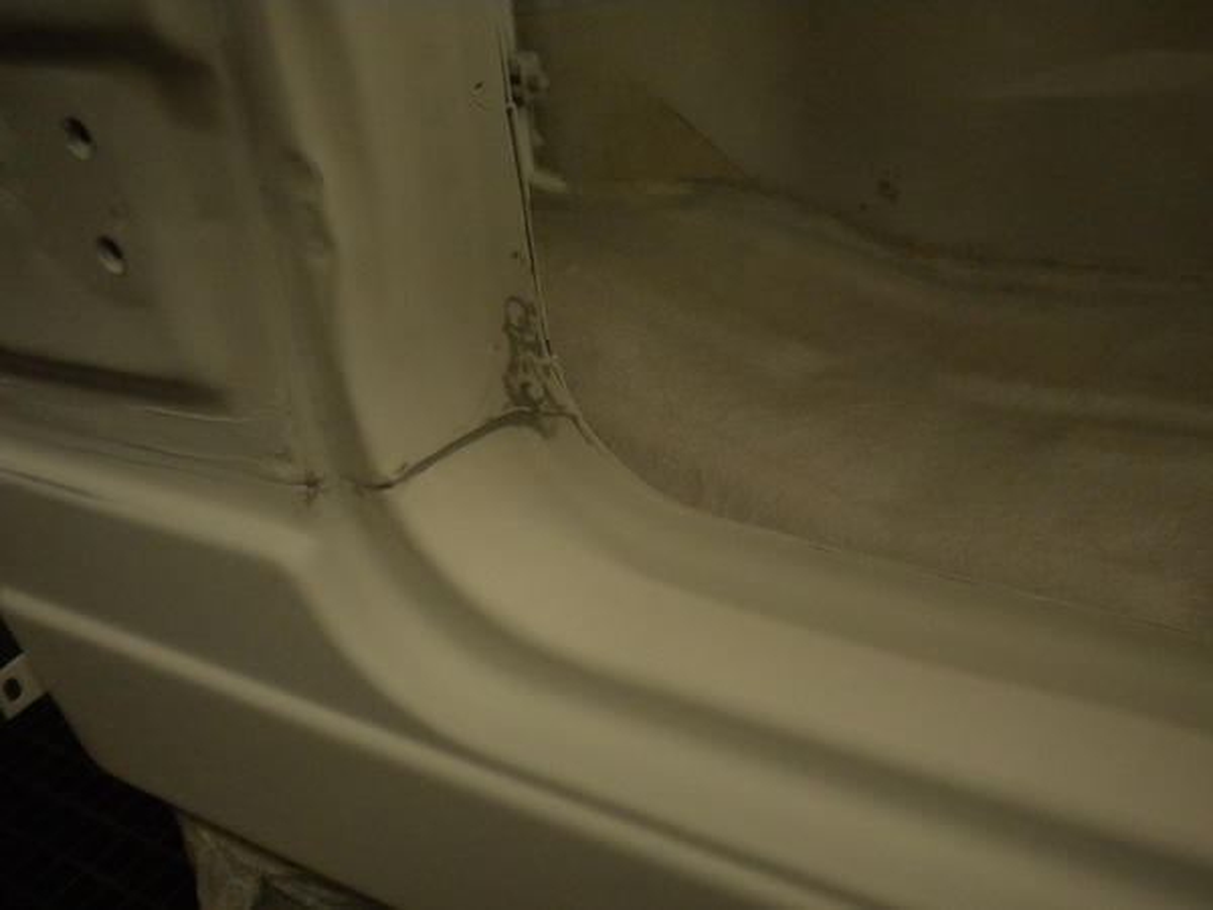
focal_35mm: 41
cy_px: 455
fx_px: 1437
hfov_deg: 45.8
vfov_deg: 35.1
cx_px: 606
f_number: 3.5
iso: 400
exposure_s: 1/468
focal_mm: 7.4
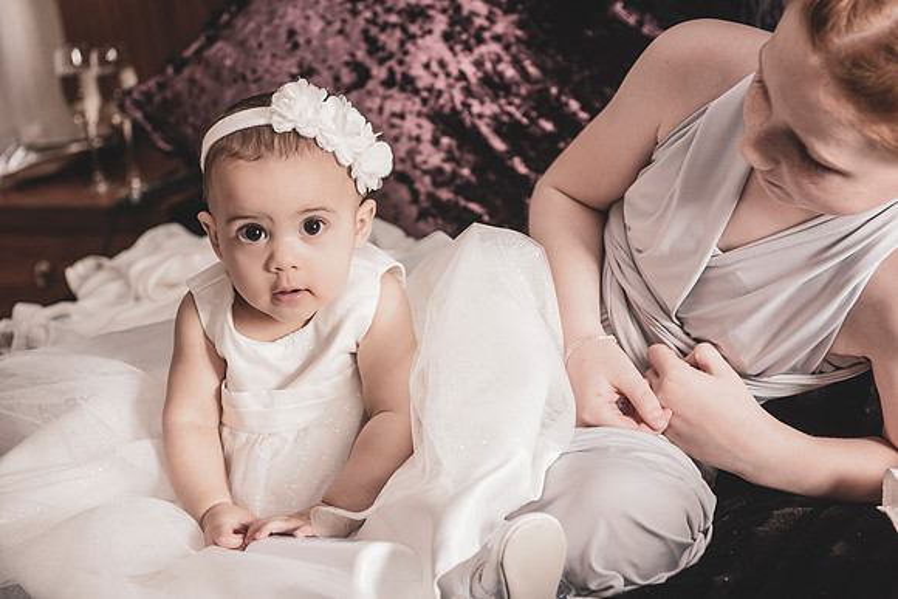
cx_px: 449
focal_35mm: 70
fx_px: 1746
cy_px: 300
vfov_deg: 19.5
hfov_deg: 28.8
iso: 400
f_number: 4.5
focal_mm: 70
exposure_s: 1/80
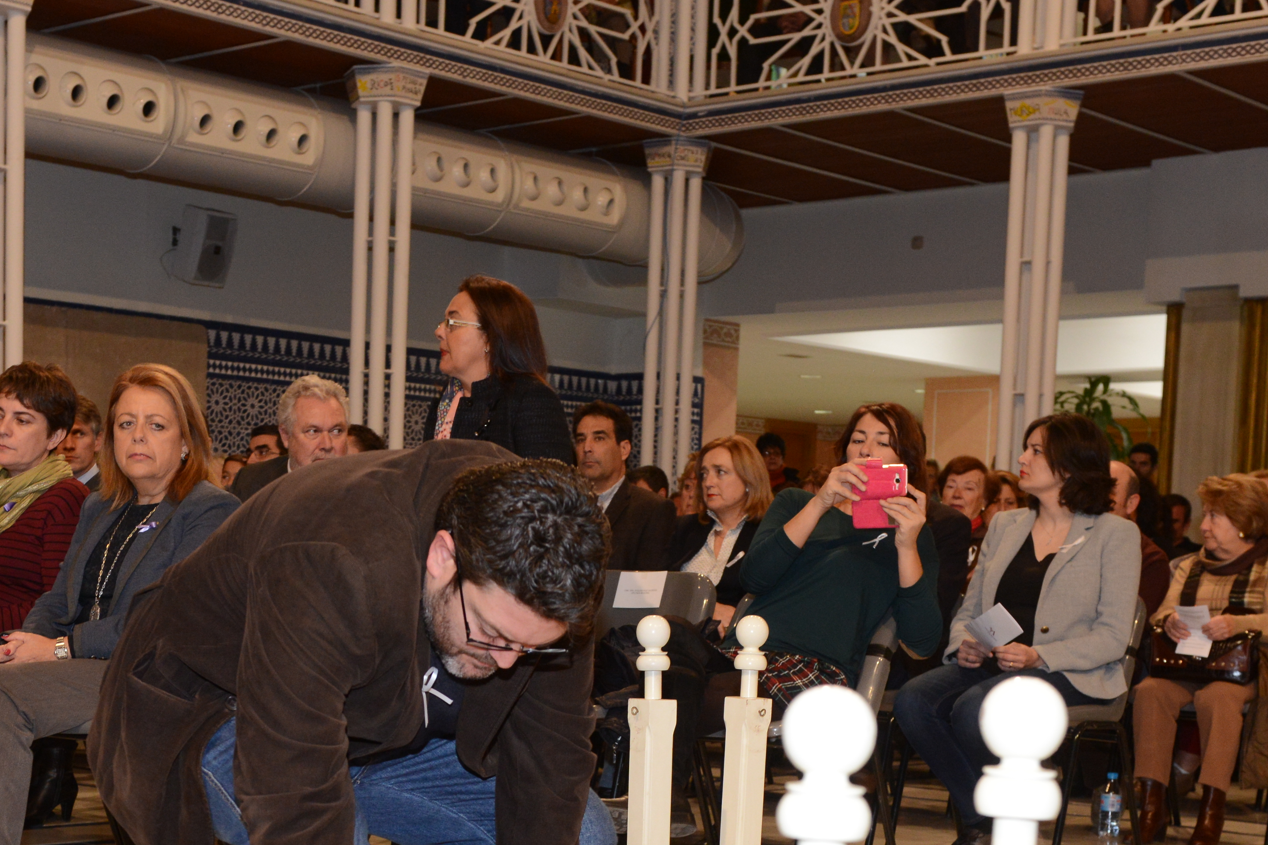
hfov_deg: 30.0
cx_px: 481
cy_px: 779
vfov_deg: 19.9
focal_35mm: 67
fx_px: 2359
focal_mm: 35
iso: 1600
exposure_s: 1/100
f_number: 4.5
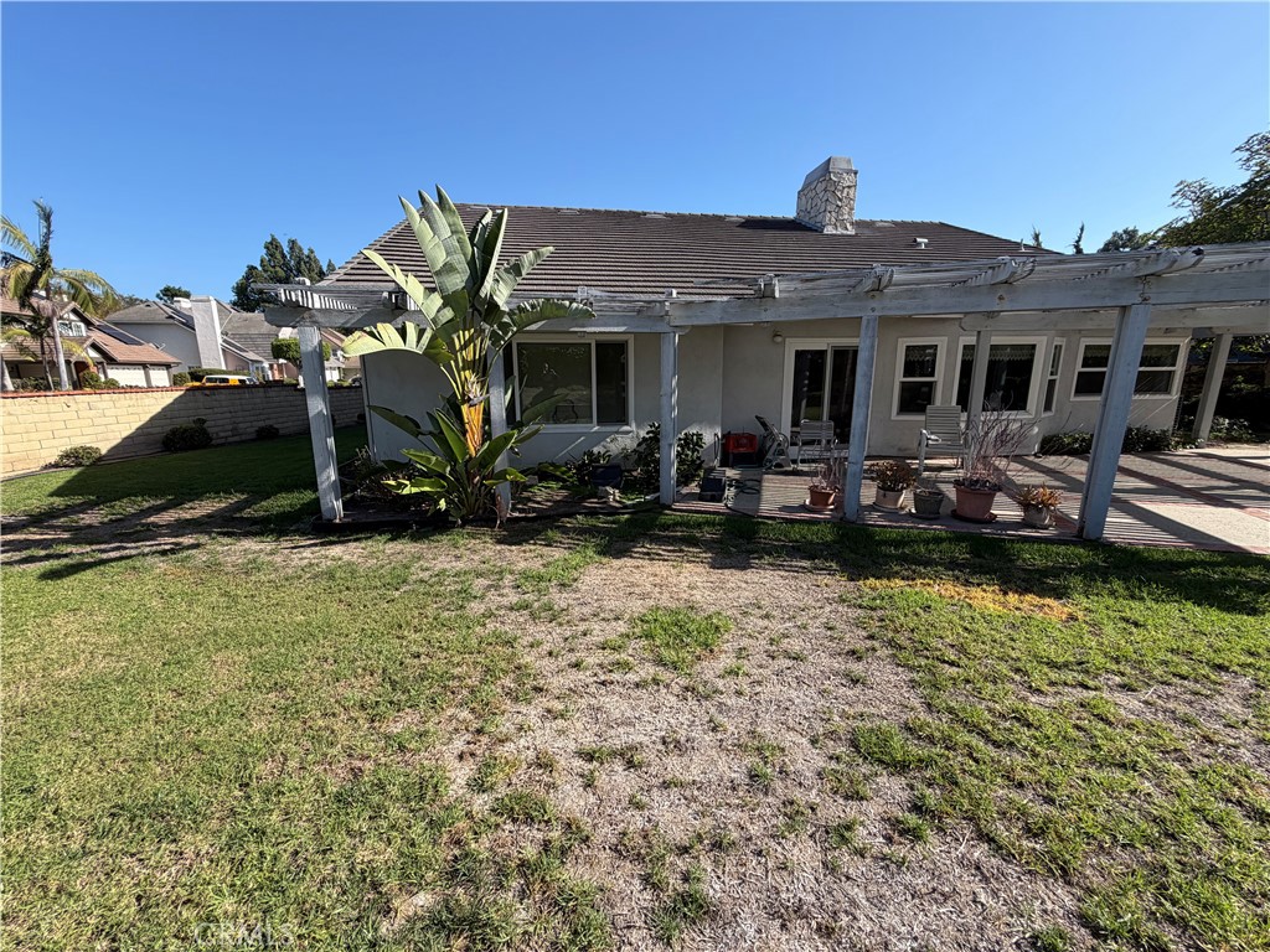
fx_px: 514
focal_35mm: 14
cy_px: 476
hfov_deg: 102.1
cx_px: 635
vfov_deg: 85.7
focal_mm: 2.22
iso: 32
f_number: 2.2
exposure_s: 1/770
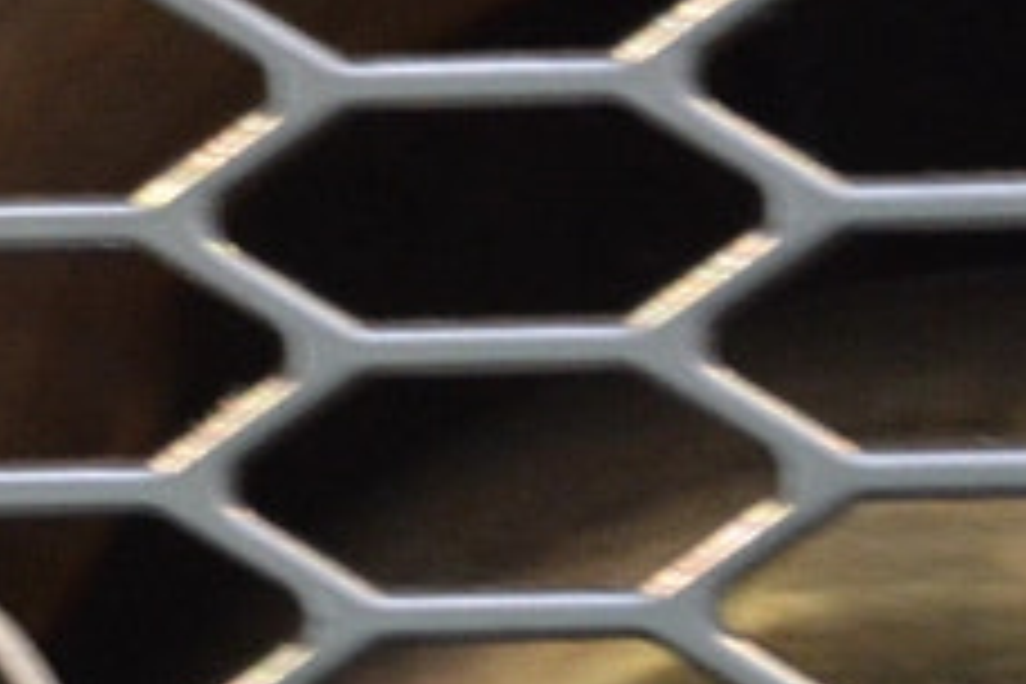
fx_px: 23967
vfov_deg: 1.6
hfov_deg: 2.4
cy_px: 261
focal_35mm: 841
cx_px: -832
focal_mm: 80
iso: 1000
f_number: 8
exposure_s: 1/10
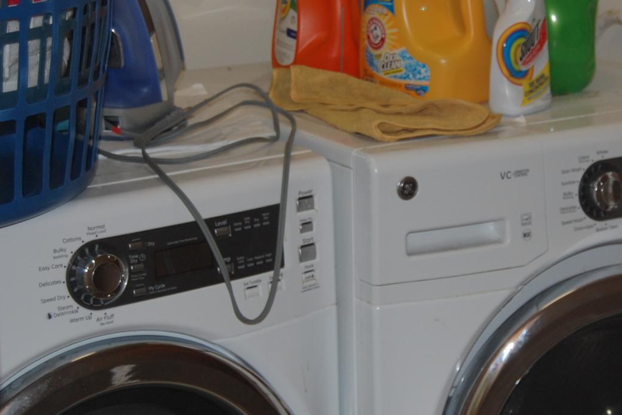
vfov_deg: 13.5
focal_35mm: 101
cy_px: 158
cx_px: 451
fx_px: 1745
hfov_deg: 20.1
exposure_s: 1/60
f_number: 4.5
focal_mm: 34
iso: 400
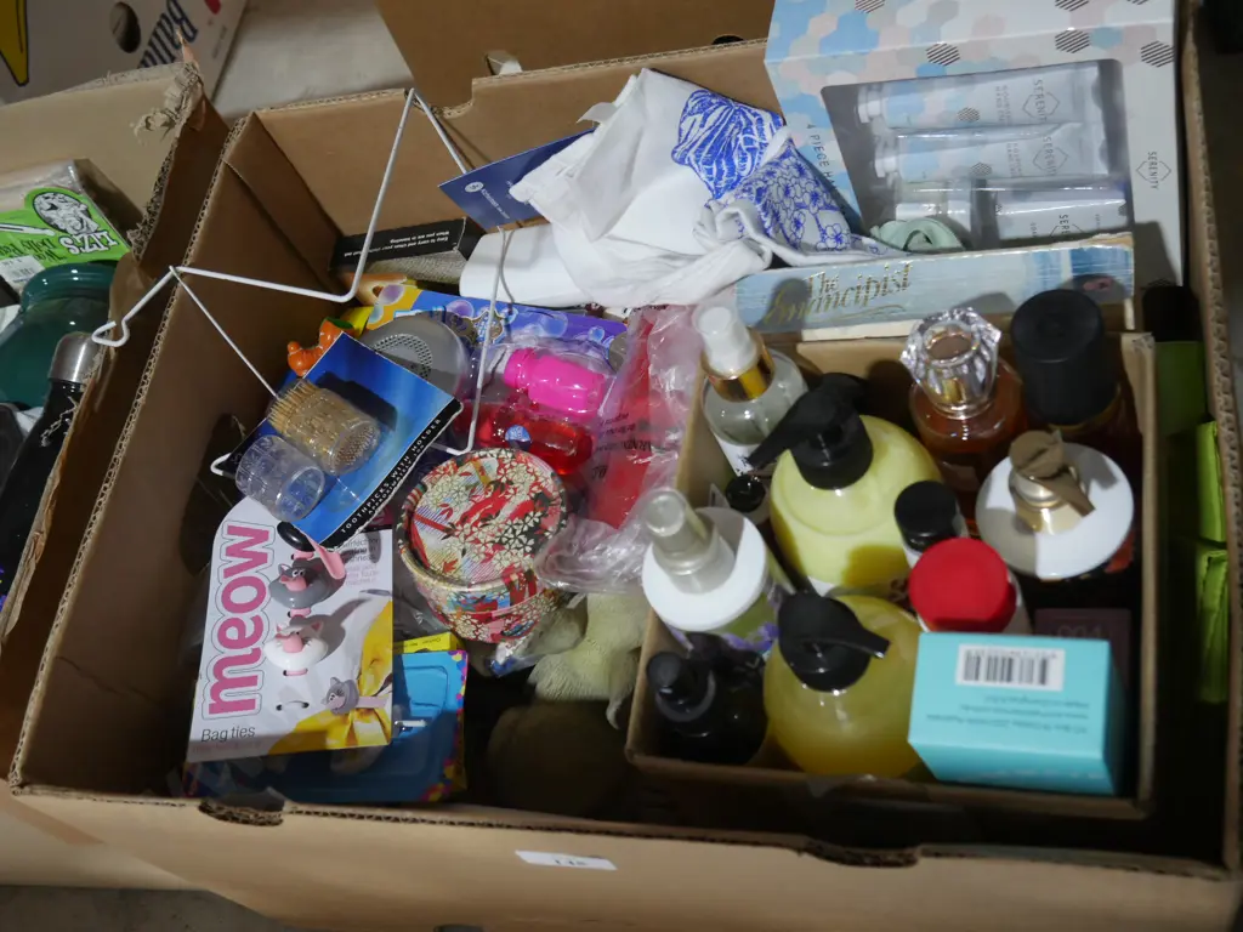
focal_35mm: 40
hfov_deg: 46.8
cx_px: 622
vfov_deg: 36.0
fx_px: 1436
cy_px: 466
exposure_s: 1/60
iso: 1250
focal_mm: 20
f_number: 4.5
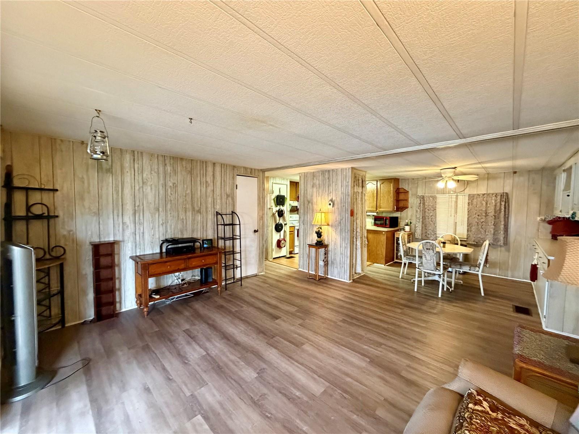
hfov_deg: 102.1
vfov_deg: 85.7
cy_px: 217
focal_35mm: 14
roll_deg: +0.2
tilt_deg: -1.7
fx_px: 234
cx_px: 290
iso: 800
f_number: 2.2
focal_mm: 2.22
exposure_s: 1/60
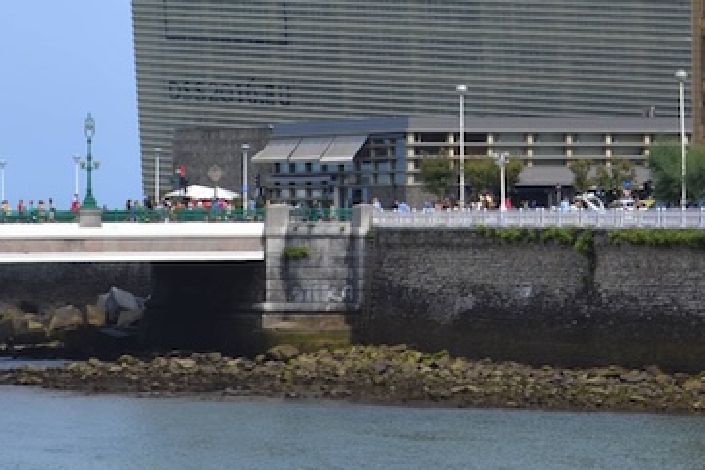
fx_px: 4551
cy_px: -69
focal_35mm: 232
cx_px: 592
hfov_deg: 8.8
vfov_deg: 5.9
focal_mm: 55
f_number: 8
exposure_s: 1/250
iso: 100
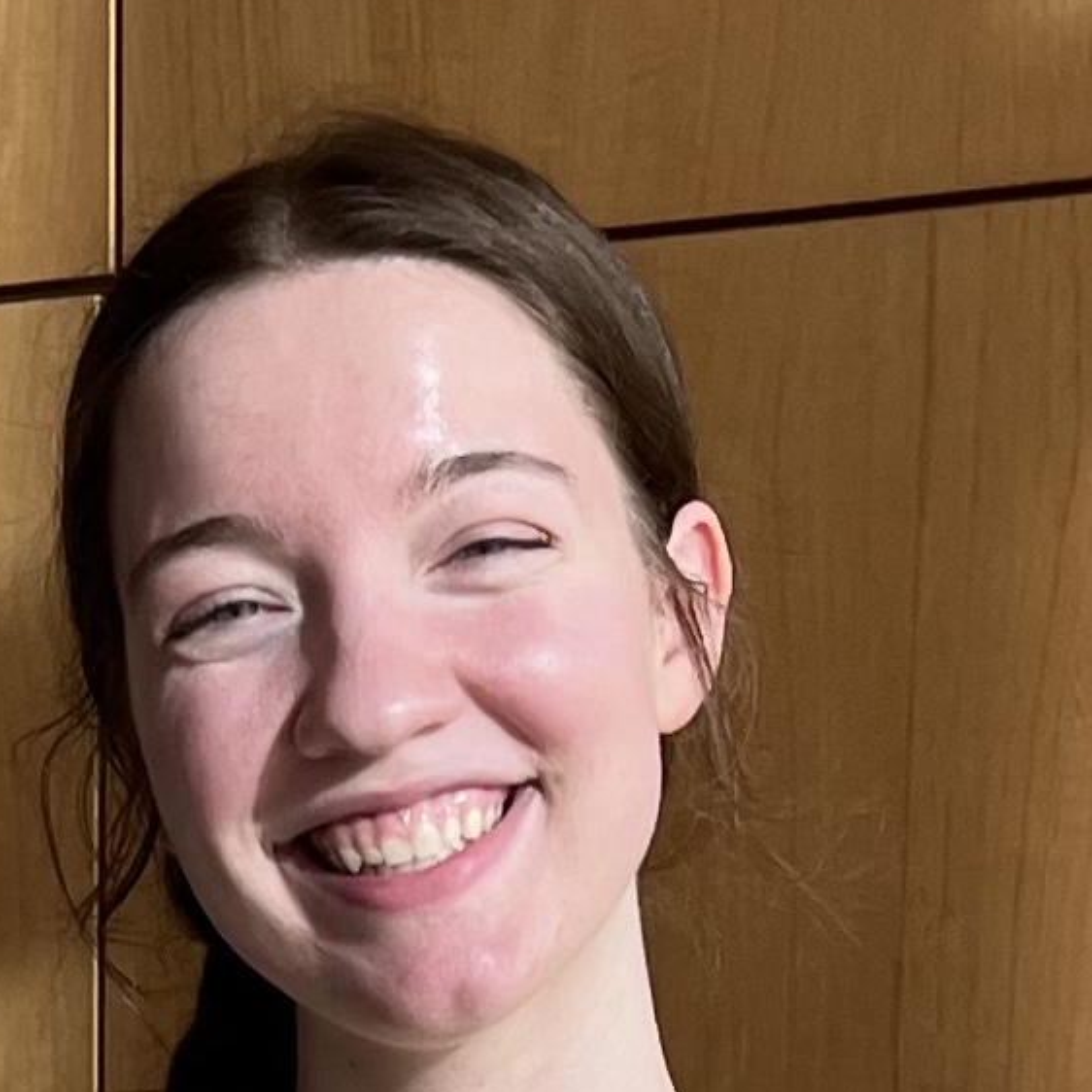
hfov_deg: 41.5
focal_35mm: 40
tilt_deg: -14.7
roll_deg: -0.6
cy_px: 902
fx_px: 1428
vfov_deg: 39.9
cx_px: 405
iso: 40
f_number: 1.6
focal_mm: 5.1
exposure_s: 1/121
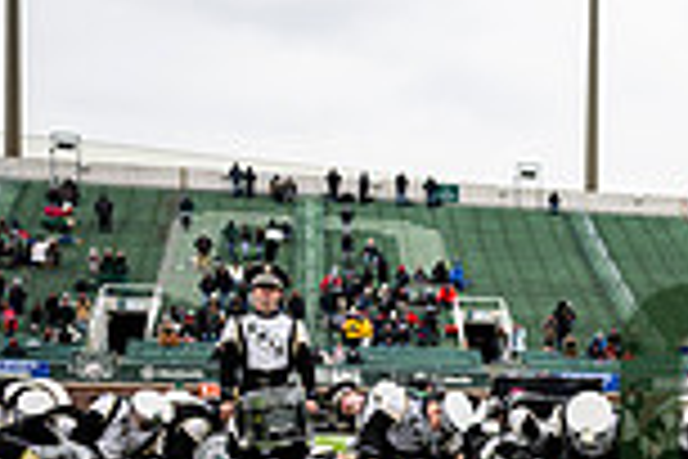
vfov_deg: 14.7
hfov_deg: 20.0
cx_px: 958
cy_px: 497
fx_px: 1739
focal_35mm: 91
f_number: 2.8
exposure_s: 1/500
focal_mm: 24
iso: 100
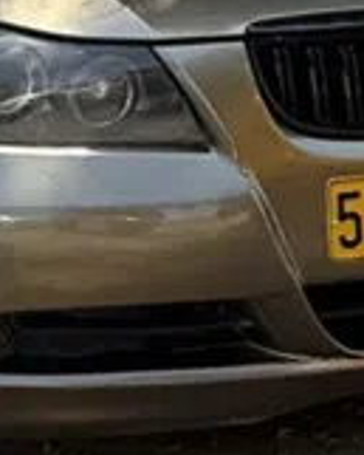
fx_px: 1561
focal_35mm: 116
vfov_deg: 16.1
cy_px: -52
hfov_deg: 13.3
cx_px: 217
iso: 64
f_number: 2.2
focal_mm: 2.22
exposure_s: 1/789
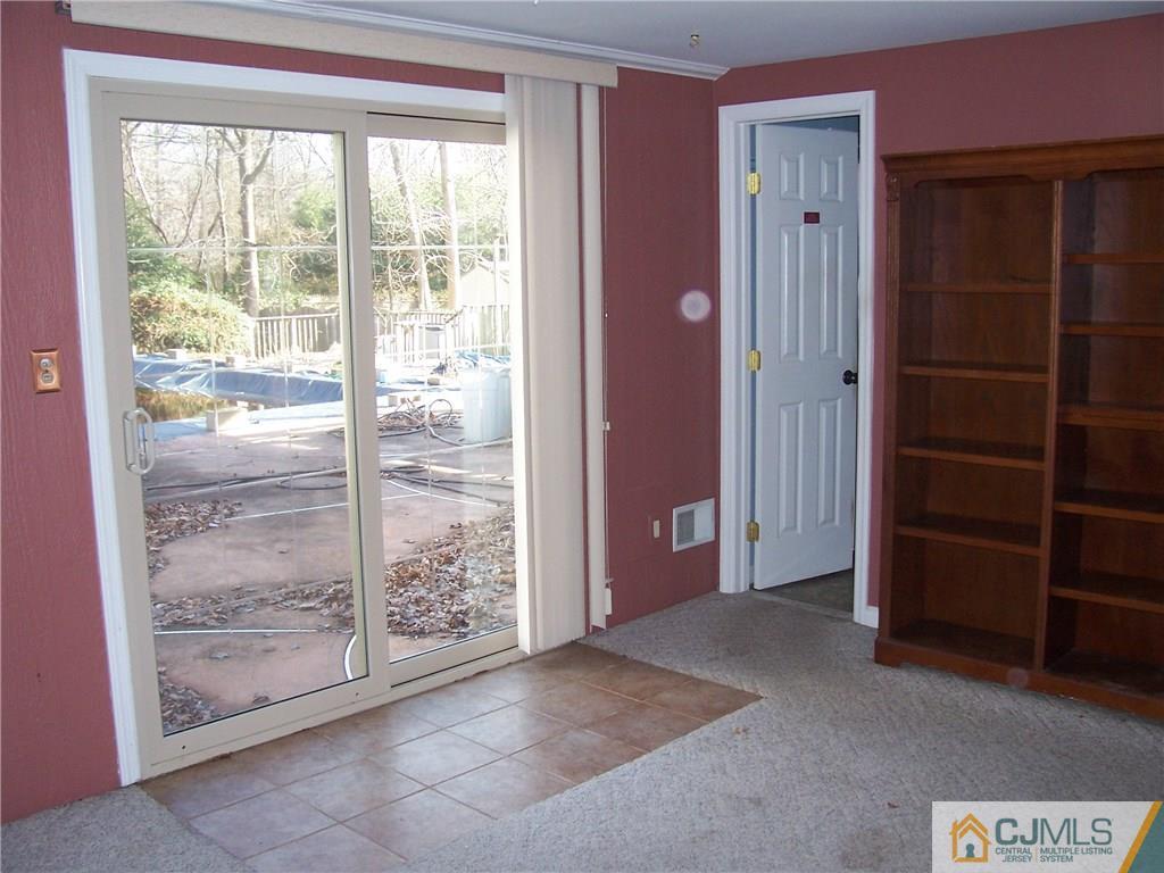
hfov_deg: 54.0
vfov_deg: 41.8
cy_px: 436
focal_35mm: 34
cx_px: 582
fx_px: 1143
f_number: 2.7
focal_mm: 5.6
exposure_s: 1/60
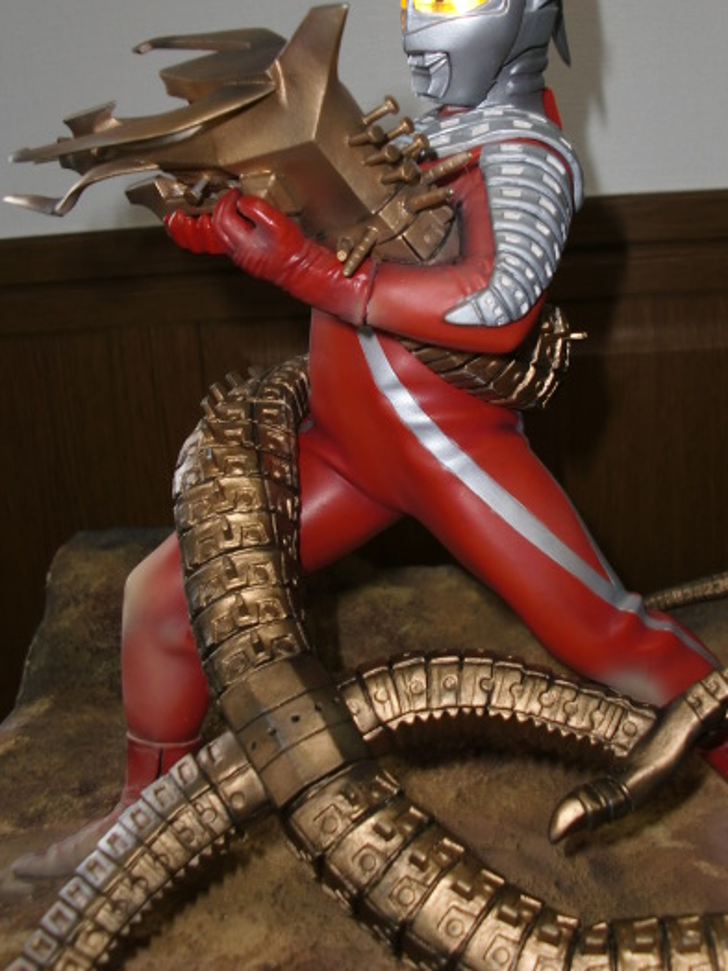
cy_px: 382
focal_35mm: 44
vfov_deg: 42.7
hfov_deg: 32.8
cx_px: 415
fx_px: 1234
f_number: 2.8
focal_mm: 6.3
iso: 64
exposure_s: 1/50
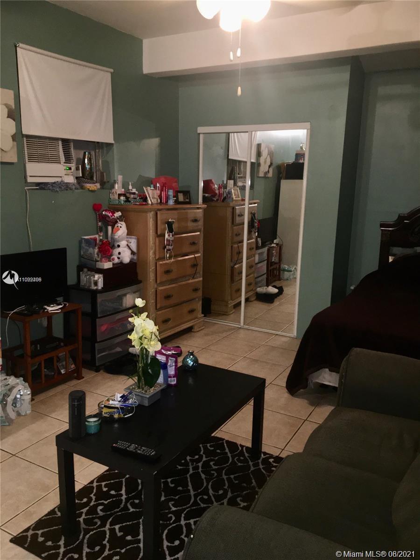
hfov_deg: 48.2
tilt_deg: -12.1
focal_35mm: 29
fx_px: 469
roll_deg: -0.9
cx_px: 210
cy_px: 280
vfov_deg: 61.7
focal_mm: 4.15
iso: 100
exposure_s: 1/16
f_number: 2.2
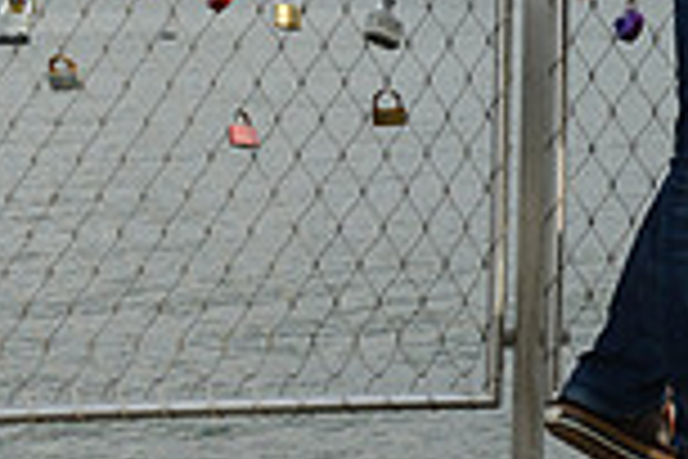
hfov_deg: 12.6
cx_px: 1138
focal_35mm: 152
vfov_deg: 8.8
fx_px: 2905
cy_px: -232
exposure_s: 1/250
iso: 250
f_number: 9
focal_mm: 40
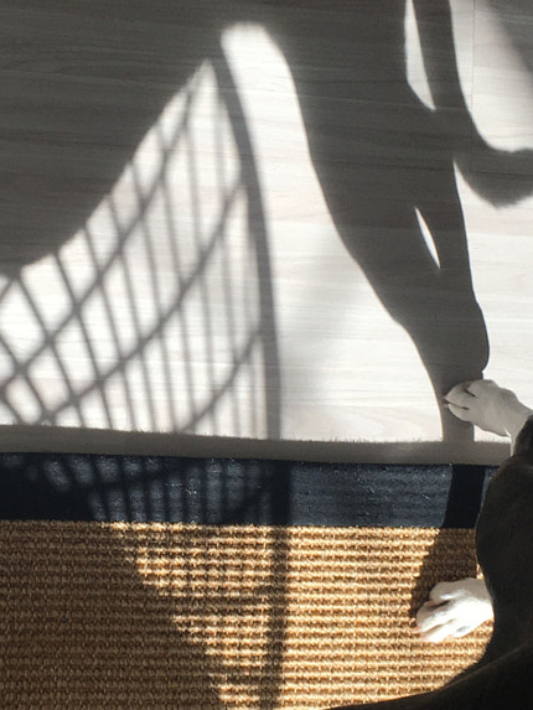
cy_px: 352
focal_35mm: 81
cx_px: 113
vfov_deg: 24.1
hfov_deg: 18.1
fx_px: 1662
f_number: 2.2
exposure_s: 1/452
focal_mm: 4.15
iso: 25
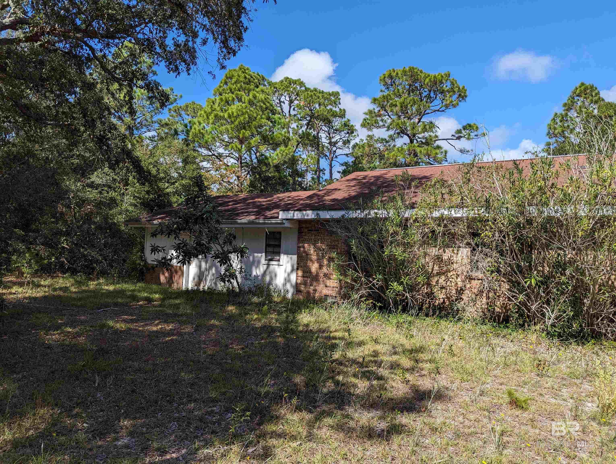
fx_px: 428
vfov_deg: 56.9
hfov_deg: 71.5
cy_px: 232
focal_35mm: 24
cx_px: 308
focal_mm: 6.81
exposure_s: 1/1855
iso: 45
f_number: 1.85
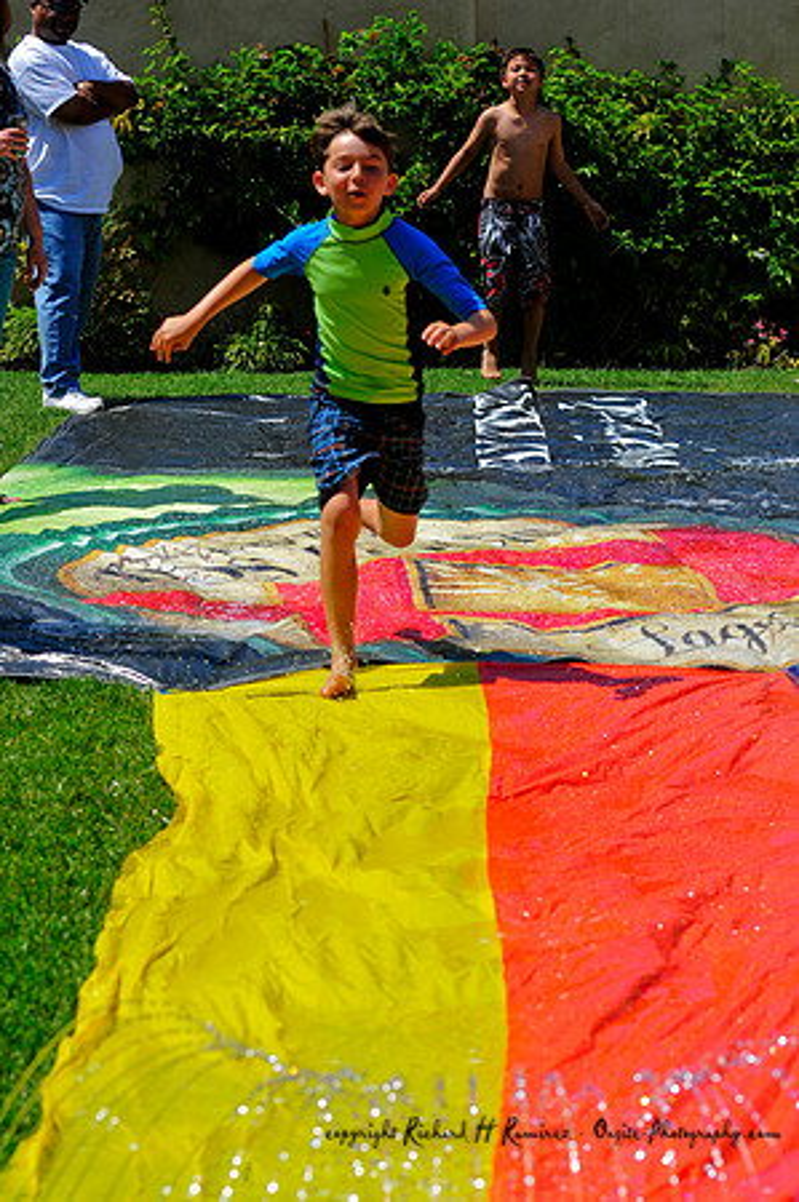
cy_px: 601
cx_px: 400
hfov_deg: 13.0
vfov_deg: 19.5
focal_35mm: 105
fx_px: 3503
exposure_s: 1/1250
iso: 200
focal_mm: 70
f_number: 5.6
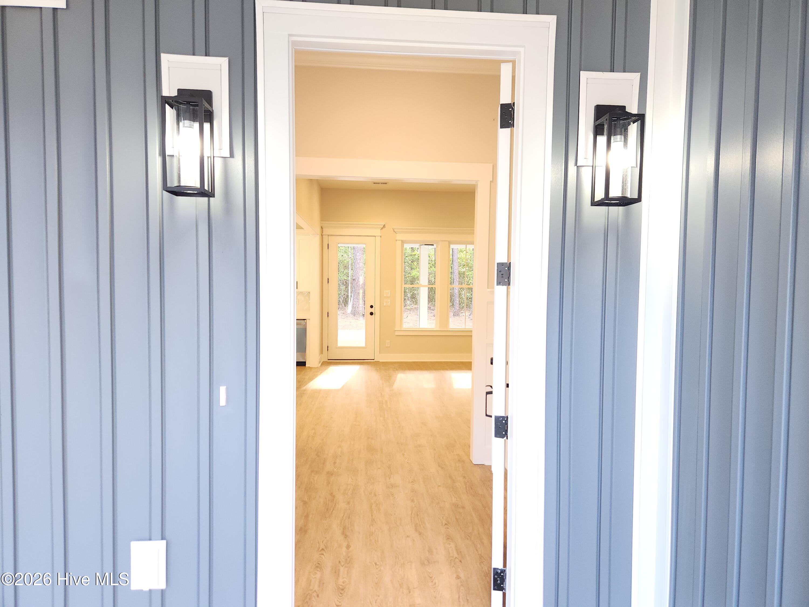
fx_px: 538
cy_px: 304
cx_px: 404
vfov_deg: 58.9
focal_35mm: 23
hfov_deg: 73.9
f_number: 1.8
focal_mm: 5.4
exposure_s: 1/60
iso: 100
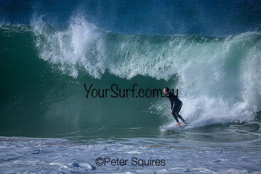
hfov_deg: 2.6
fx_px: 5801
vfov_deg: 1.7
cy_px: 87
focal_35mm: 800
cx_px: 130
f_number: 6.3
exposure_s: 1/2000
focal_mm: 800
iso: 1600
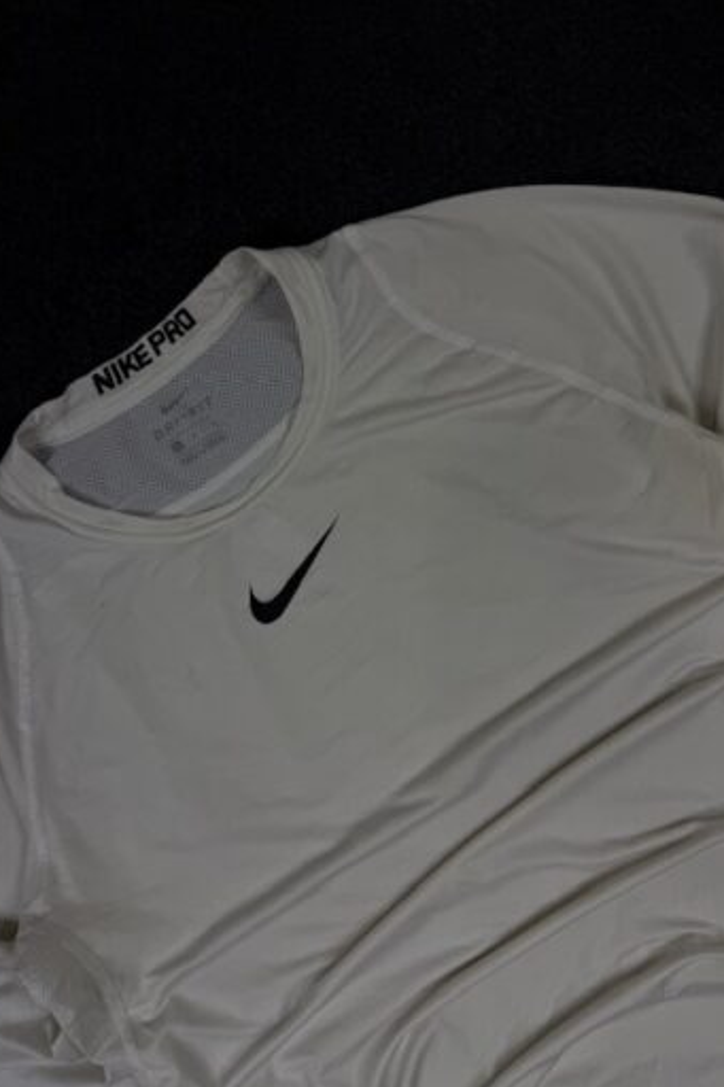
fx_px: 785
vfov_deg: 69.4
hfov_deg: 49.4
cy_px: 549
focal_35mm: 26
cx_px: 325
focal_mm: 6.76
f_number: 1.78
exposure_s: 1/571
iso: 80
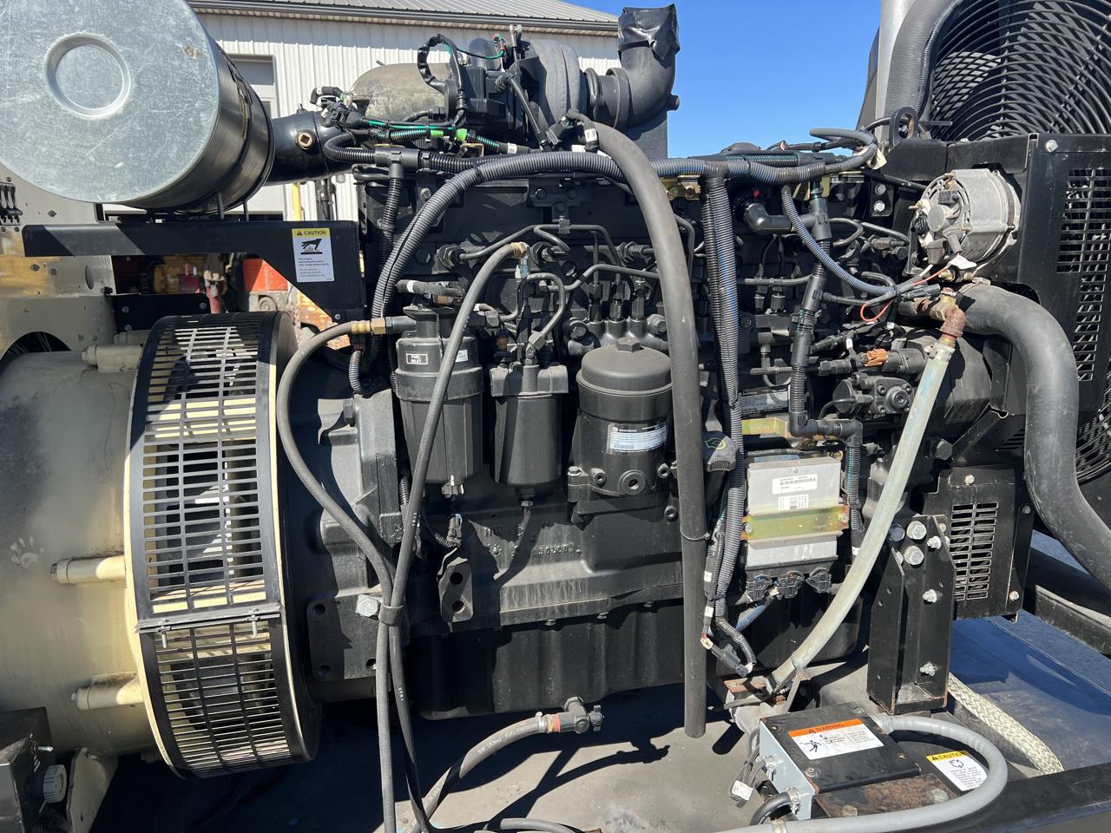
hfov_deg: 67.3
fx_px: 834
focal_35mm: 26
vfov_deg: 53.1
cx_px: 556
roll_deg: +0.6
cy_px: 416
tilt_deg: -14.6
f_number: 1.5
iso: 50
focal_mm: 5.7
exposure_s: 1/1344
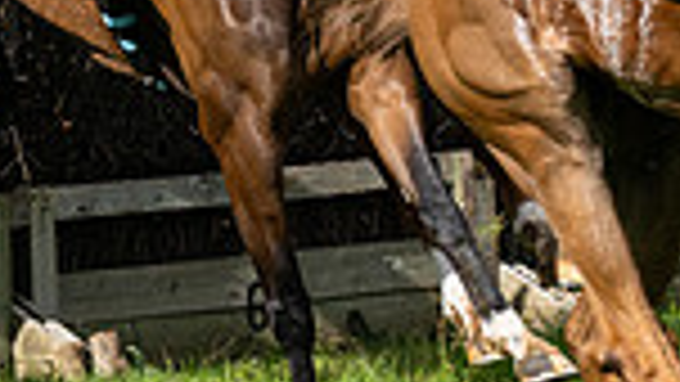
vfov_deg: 3.4
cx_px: -461
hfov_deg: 6.0
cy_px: 30
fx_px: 6438
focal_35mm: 357
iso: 400
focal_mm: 70
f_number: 5
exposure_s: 1/2500
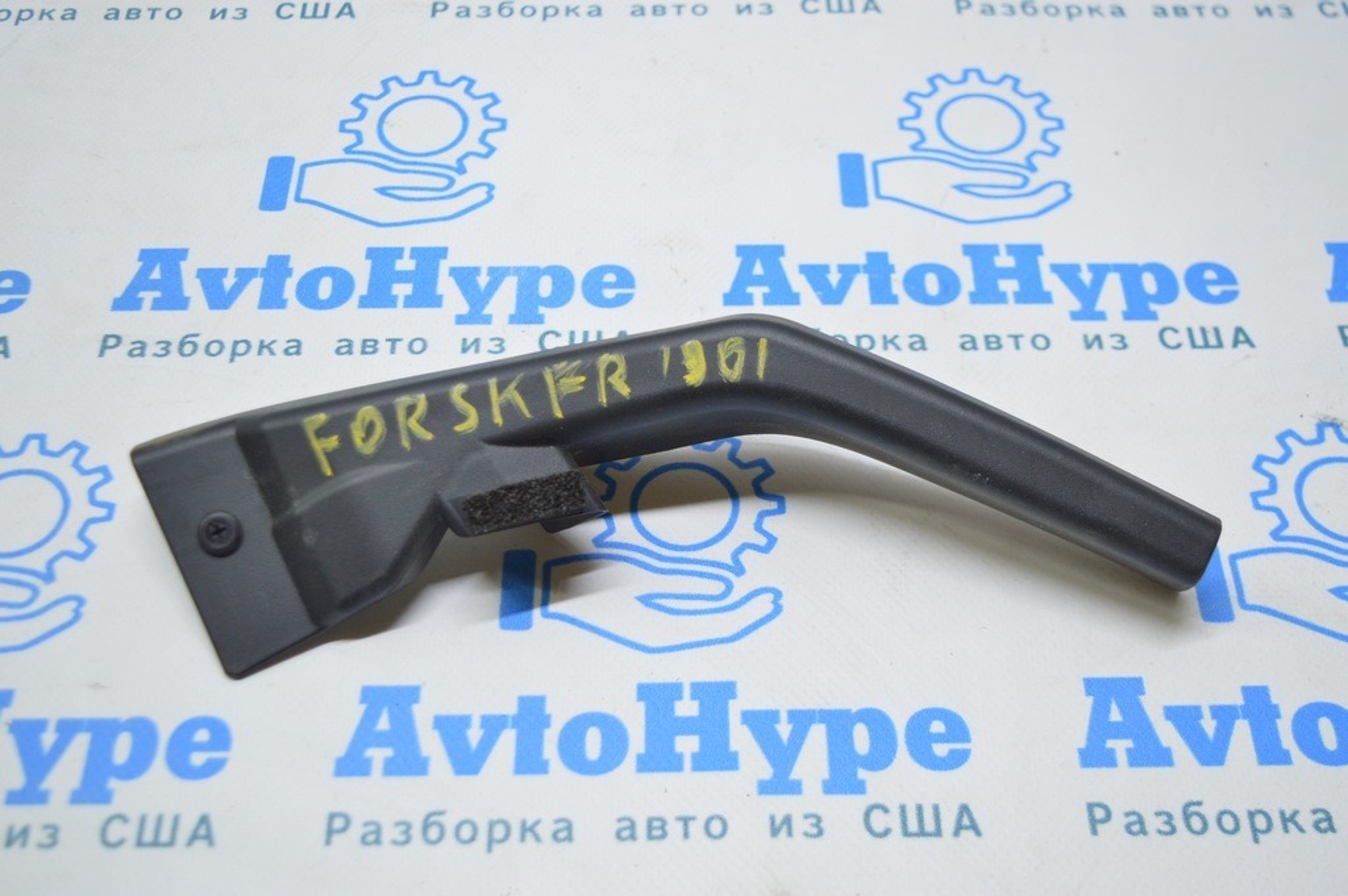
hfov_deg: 43.6
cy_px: 448
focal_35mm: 45
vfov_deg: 29.8
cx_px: 674
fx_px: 1684
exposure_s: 1/40
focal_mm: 30
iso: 400
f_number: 4.2
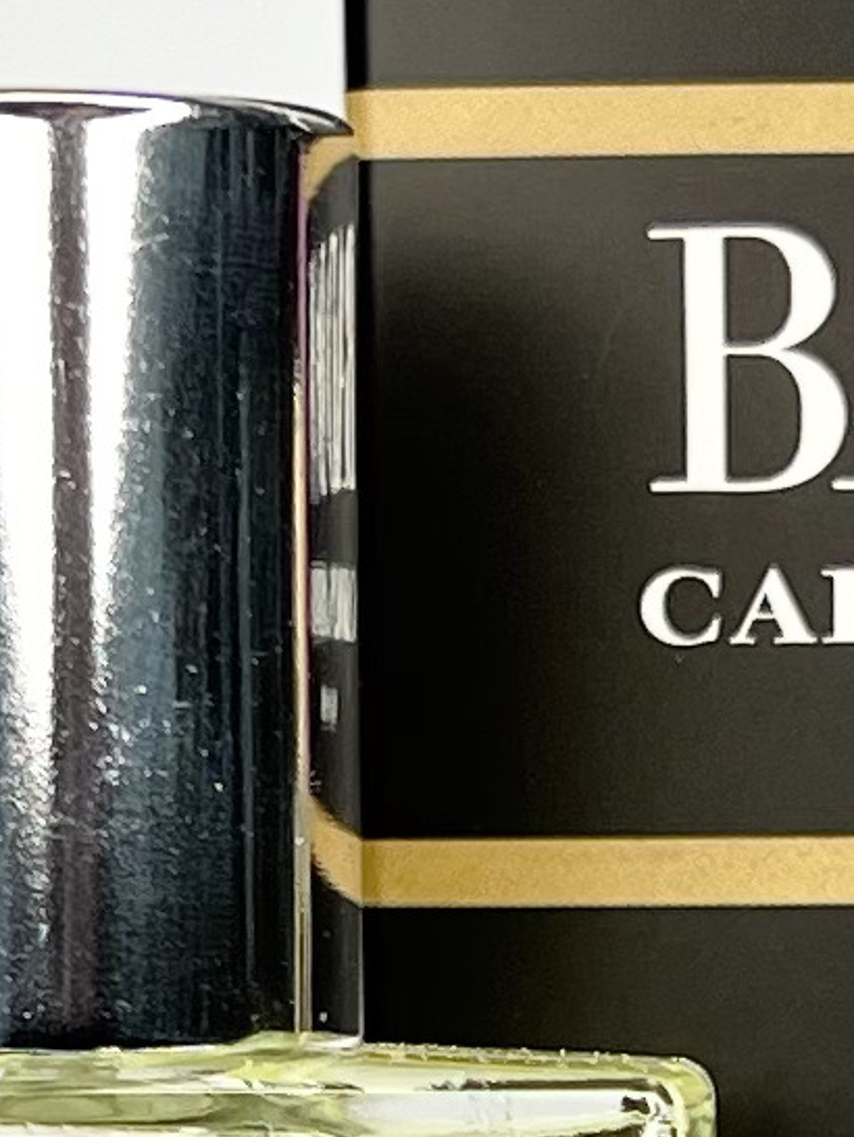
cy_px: 1337
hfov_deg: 7.7
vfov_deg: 10.1
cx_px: 837
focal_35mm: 192
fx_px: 6311
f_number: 1.5
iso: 50
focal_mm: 5.7
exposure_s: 1/368
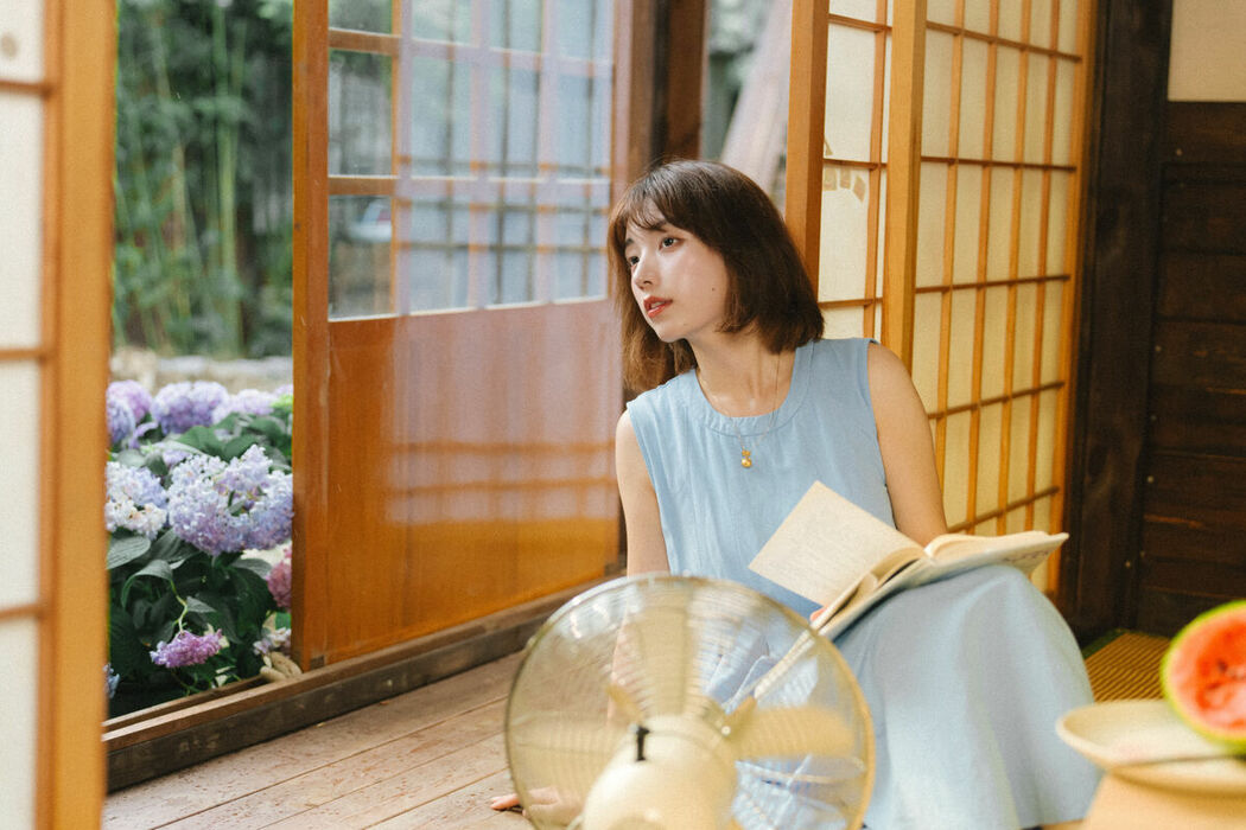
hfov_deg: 36.9
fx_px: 1869
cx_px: 623
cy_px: 415
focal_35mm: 54
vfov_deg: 25.1
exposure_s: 1/640
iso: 400
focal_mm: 54
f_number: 2.2
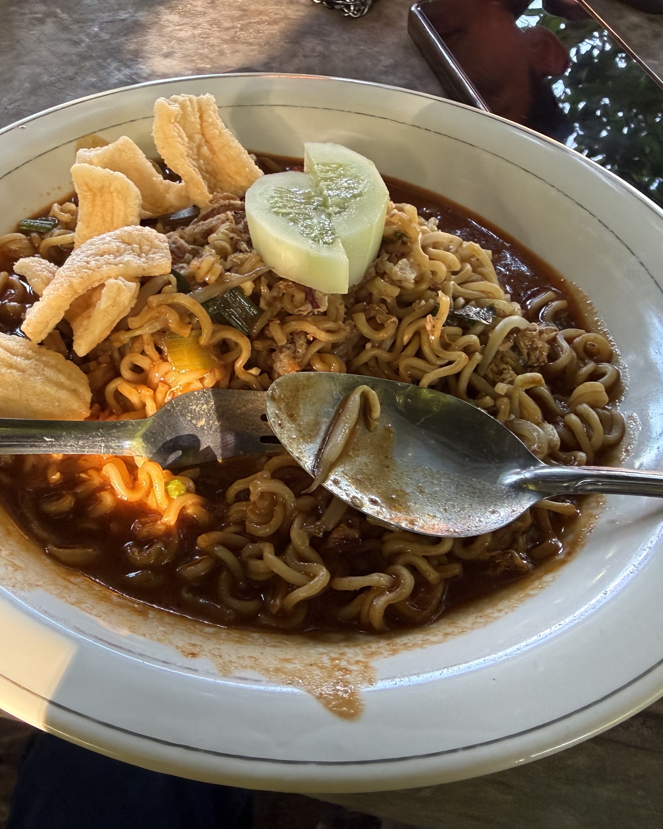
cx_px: 274
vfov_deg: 55.7
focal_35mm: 32
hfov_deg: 45.6
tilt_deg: -49.0
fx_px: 785
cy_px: 413
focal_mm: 2.22
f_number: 2.2
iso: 250
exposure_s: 1/99
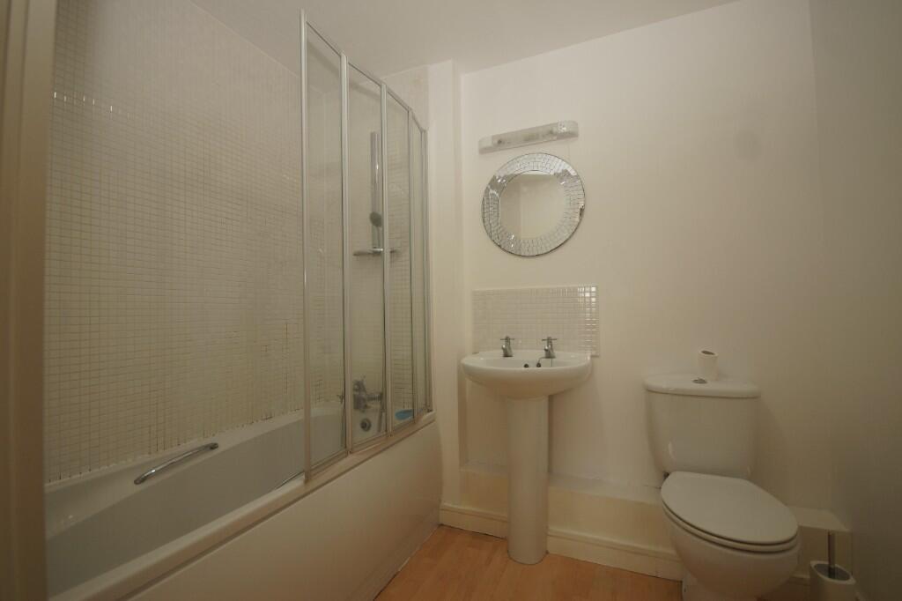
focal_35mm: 15
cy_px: 300
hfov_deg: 100.4
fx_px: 376
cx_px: 451
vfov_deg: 77.3
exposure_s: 1/60
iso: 125
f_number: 4
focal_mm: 10
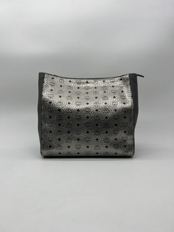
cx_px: 87
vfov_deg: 67.3
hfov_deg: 53.1
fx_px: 174
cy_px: 116
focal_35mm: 26
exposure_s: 1/359
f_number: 1.5
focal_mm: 5.7
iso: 50
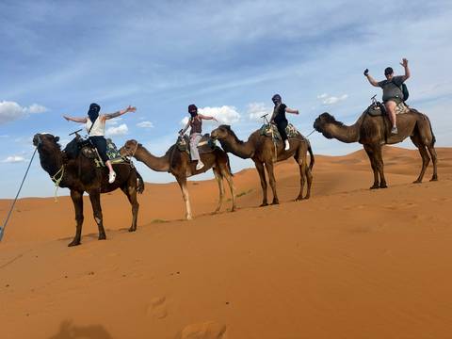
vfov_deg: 56.8
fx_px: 313
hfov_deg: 71.6
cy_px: 170
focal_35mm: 24
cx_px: 226
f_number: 1.78
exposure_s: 1/3861
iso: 80
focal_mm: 6.86
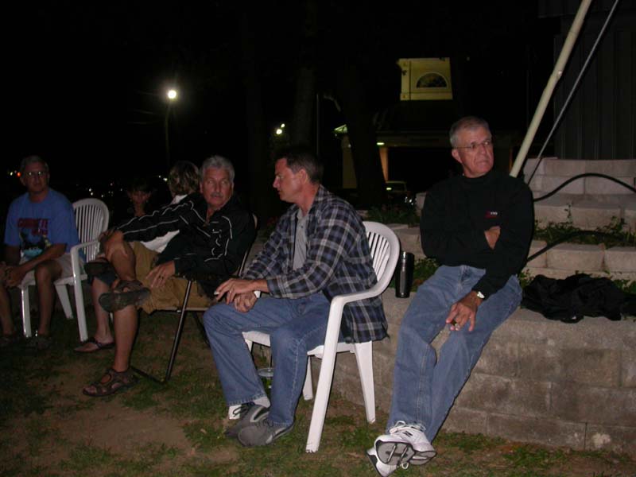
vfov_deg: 37.7
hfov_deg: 49.0
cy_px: 238
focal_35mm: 38
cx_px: 318
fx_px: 698
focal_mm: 7.85
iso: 200
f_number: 2.6
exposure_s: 1/60
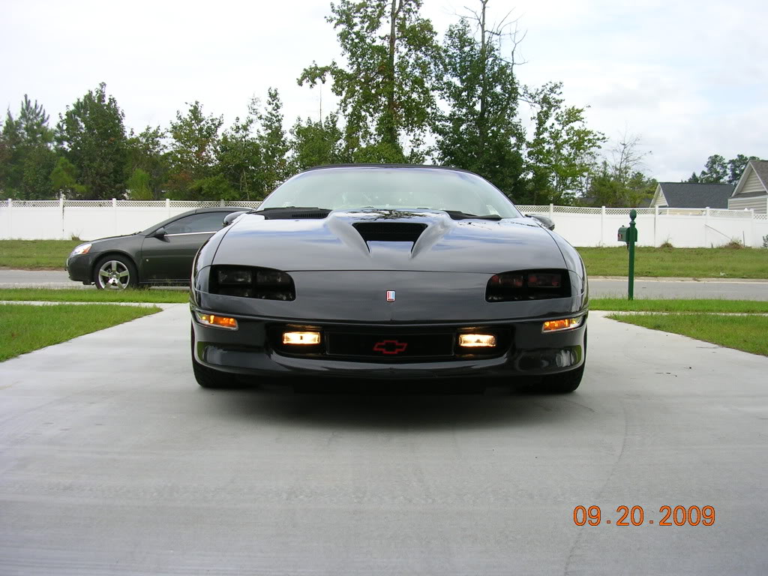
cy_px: 288
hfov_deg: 49.0
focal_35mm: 38
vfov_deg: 37.7
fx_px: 843
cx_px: 384
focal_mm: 5.8
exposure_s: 1/425
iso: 50
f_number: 2.8
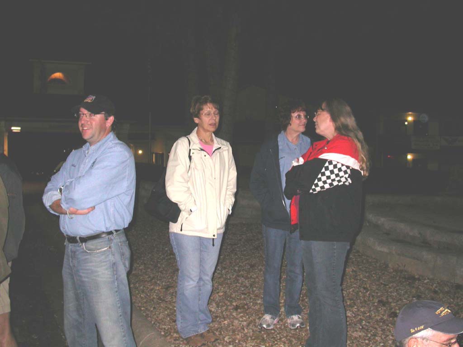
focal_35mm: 38
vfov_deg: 37.7
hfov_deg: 49.0
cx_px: 232
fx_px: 508
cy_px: 174
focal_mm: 7.85
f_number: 2.6
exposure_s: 1/60
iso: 100
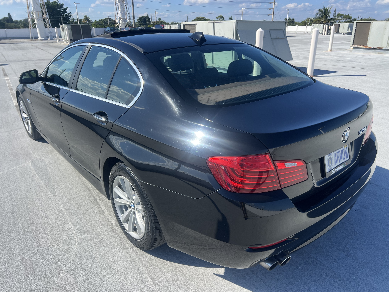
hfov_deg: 67.3
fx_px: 292
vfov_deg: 53.1
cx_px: 194
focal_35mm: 26
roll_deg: +0.9
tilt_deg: -22.1
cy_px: 146
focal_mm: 5.7
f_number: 1.5
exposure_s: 1/3460
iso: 50
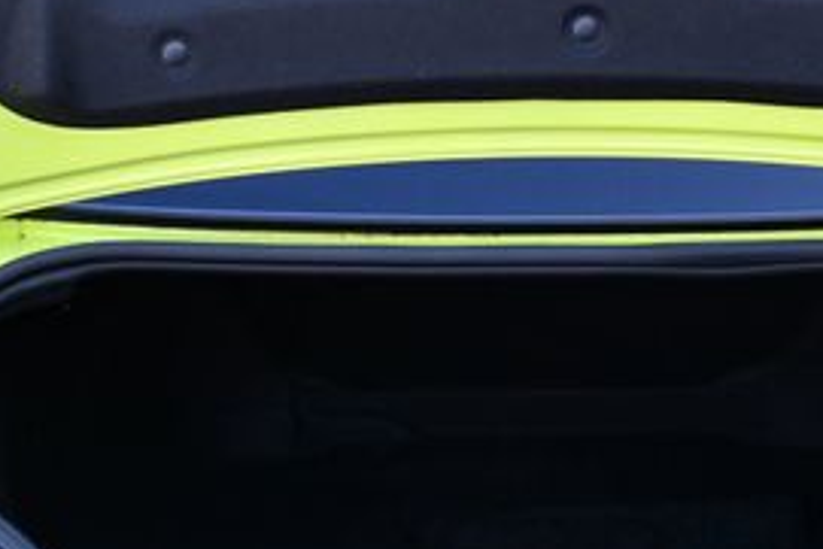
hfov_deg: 23.8
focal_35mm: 85
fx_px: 1944
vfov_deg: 15.9
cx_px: 507
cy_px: 76
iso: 320
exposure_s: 1/250
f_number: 5.6
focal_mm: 18
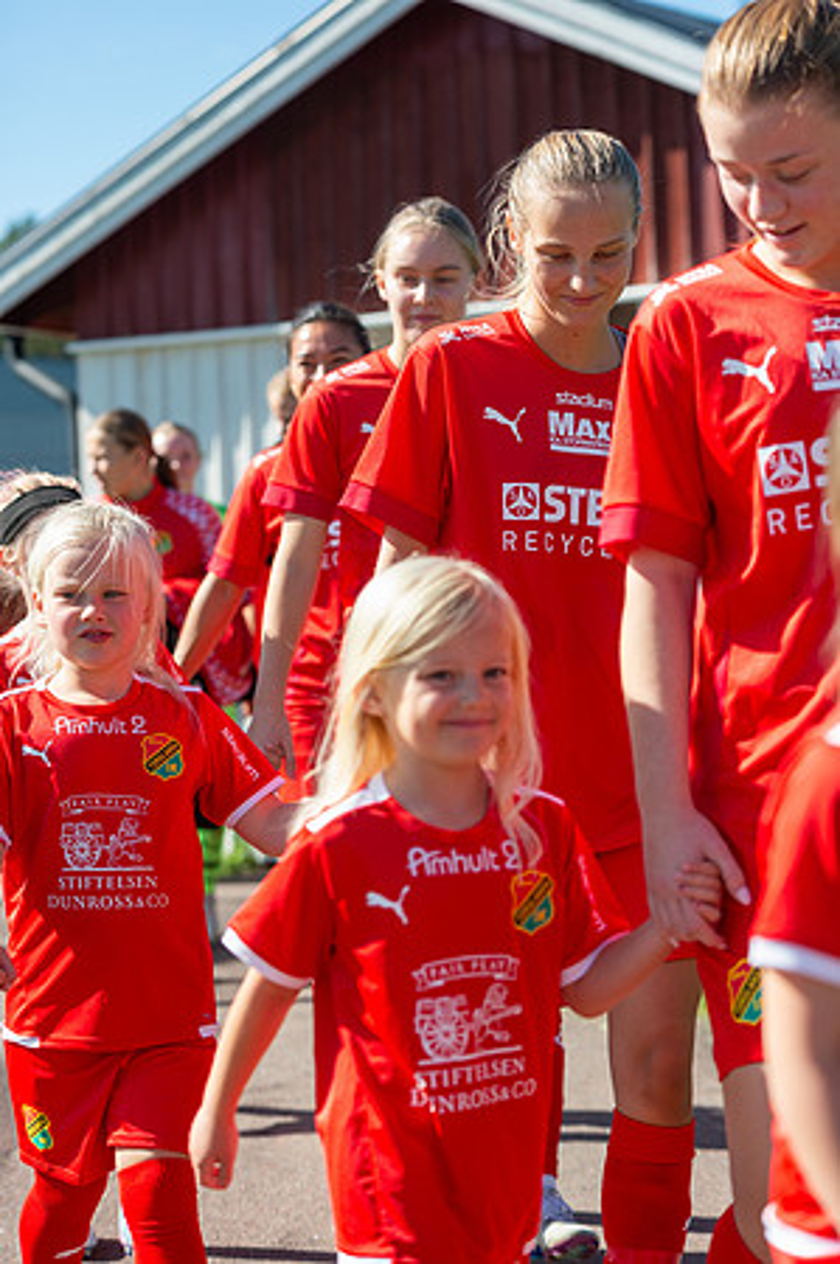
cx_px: 420
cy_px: 632
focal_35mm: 95
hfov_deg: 14.4
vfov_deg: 21.5
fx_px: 3332
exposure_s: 1/1250
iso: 320
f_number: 5
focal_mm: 95
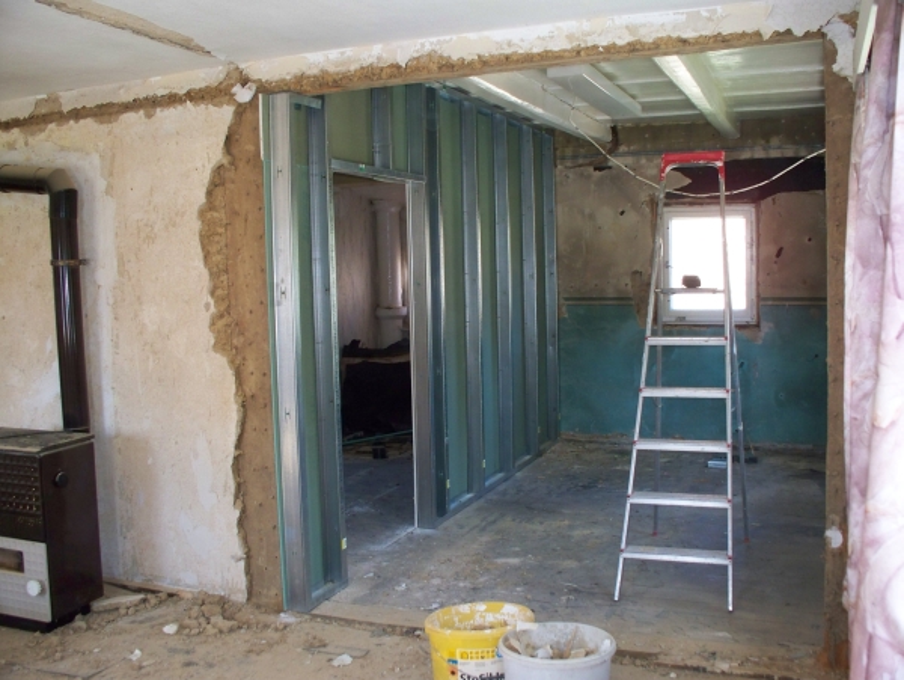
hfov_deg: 51.3
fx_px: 941
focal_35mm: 36
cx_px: 452
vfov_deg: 39.7
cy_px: 340
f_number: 2.8
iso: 200
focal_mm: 7.54
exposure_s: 1/60
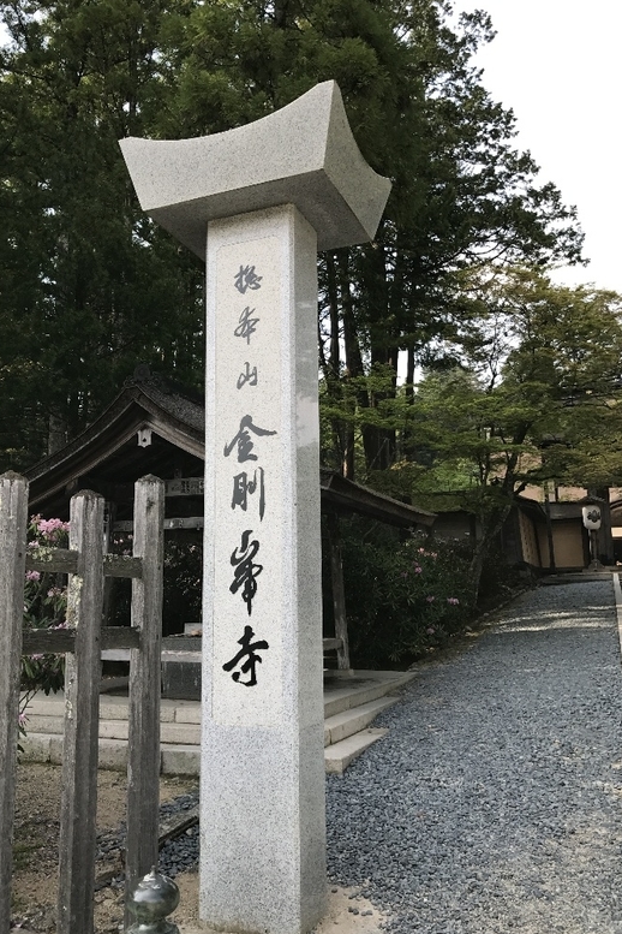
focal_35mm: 30
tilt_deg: +9.9
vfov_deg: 61.9
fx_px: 777
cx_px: 277
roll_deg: +1.2
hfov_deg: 43.5
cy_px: 478
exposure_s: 1/563
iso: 20
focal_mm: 3.99
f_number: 1.8
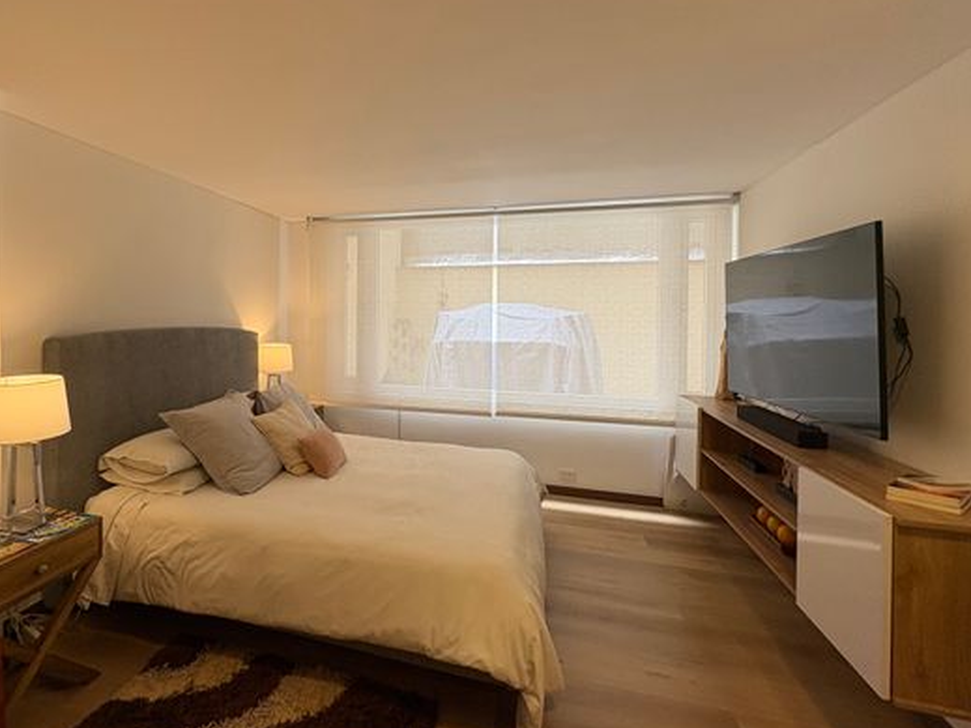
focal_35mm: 18
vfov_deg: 71.3
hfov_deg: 86.2
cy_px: 322
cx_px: 370
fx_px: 505
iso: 80
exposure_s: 1/99
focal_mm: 2.22
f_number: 2.2
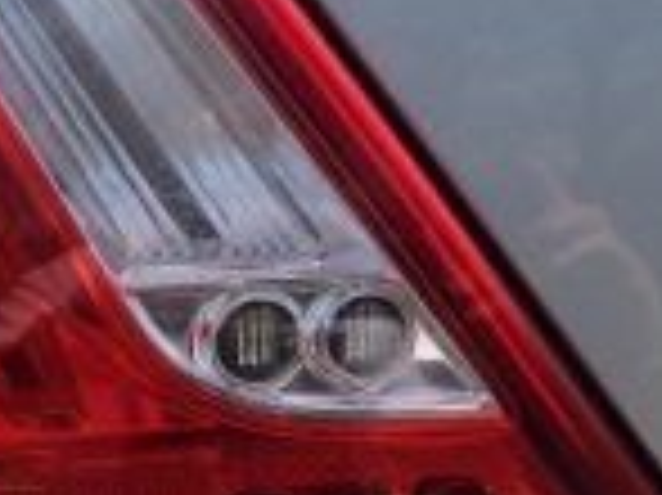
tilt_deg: -6.0
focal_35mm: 101
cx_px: 653
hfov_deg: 19.0
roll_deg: +0.4
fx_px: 1930
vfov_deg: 14.6
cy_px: 162
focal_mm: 4.15
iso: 32
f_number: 2.2
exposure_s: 1/1709
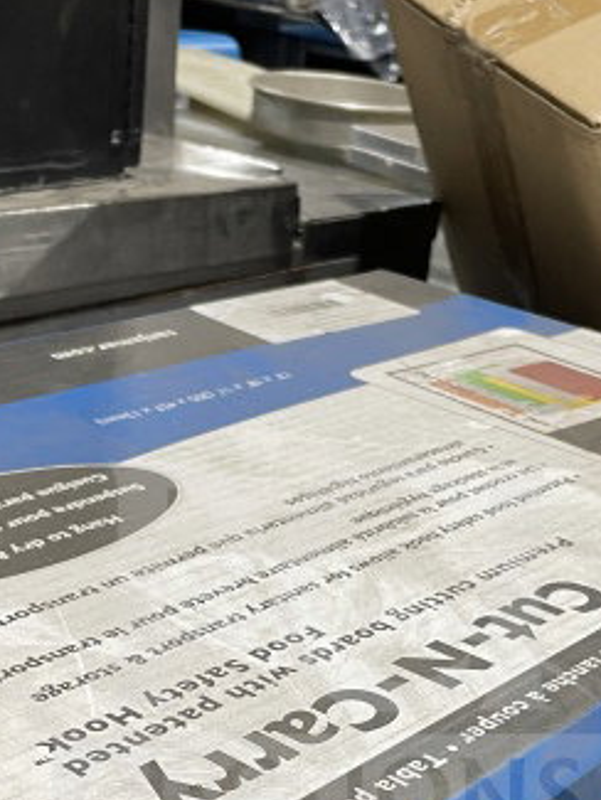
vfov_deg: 29.1
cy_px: 656
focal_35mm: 65
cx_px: 328
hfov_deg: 22.6
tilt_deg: -25.9
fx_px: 1504
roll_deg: -6.4
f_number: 1.6
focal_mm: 4.2
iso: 125
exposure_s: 1/67
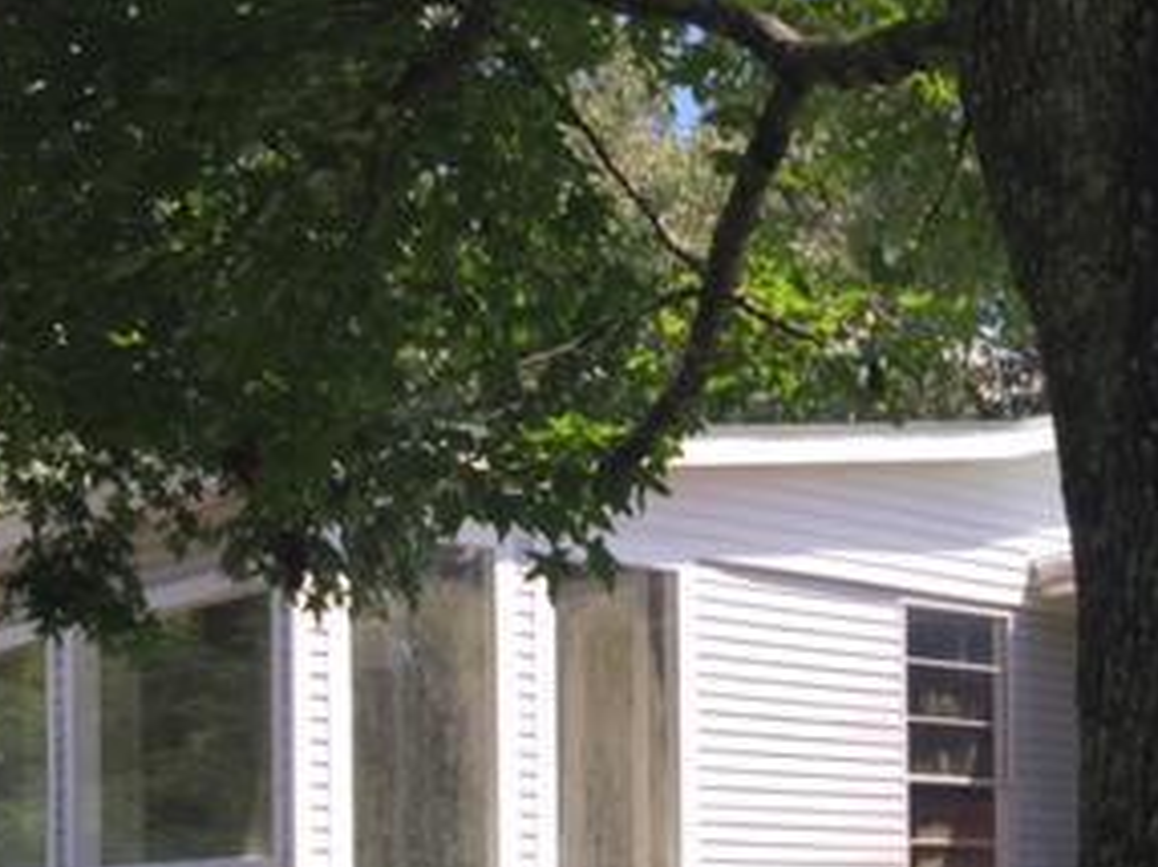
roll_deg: +0.2
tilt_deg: -0.8
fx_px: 2173
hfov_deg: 29.0
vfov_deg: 21.5
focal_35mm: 65
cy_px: 932
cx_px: 976
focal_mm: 4.15
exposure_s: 1/670
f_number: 2.2
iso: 32
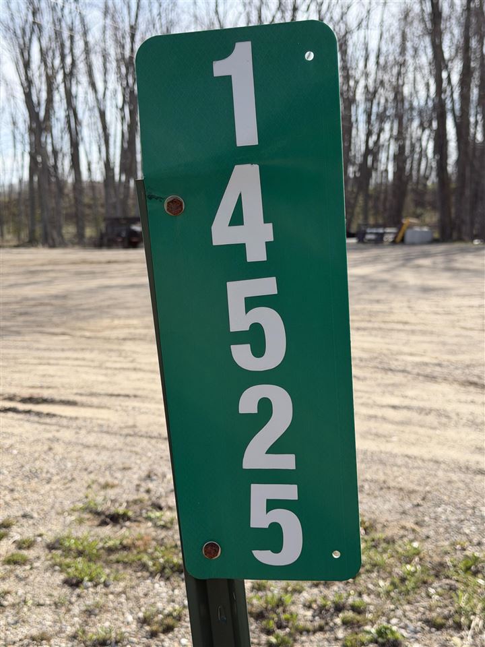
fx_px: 897
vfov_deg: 39.7
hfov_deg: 30.3
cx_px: 242
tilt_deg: -7.3
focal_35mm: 48
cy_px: 324
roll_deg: +1.6
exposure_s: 1/2577
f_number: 1.78
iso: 64
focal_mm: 6.76
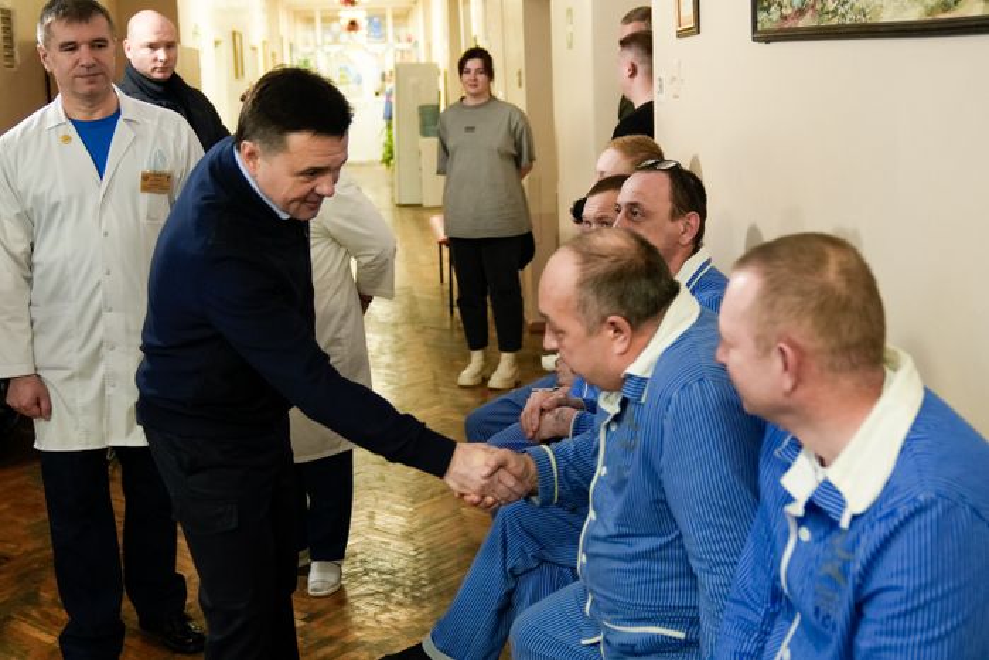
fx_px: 1264
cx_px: 494
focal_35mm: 46
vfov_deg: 29.2
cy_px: 330
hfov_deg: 42.7
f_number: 2.8
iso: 2500
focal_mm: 31
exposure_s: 1/200
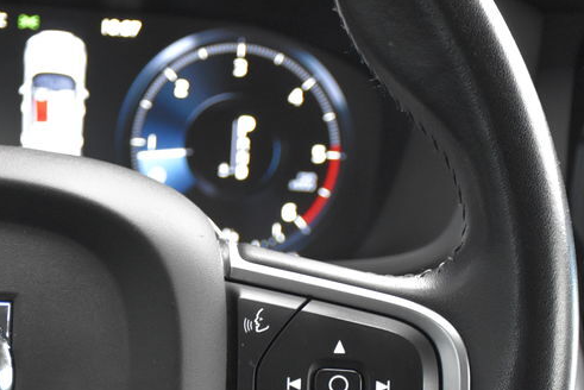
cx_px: 304
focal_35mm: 116
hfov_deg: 17.6
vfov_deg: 11.7
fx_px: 1883
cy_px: 394
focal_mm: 38
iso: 2500
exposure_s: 1/60
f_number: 4.2
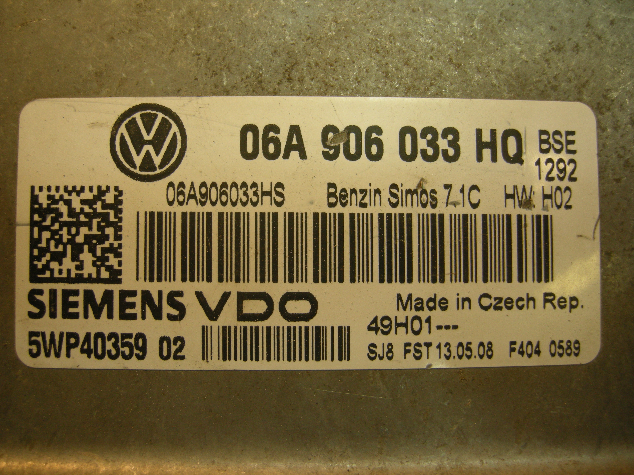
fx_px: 659
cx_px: 317
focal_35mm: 36
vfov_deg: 39.7
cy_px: 238
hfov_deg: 51.4
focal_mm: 7.5
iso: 137
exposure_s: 1/60
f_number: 2.7
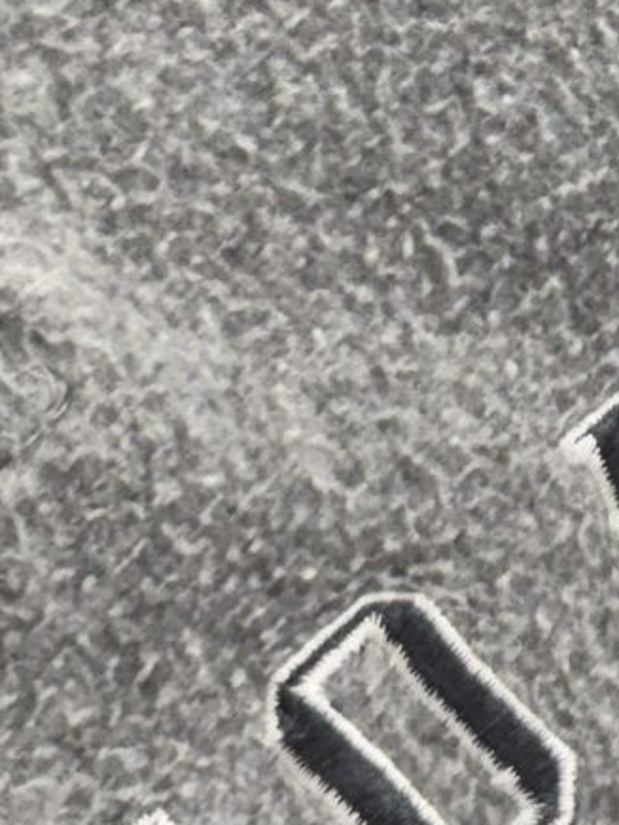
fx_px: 3362
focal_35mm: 141
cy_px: -585
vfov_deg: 12.9
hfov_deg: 9.6
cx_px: 1329
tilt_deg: -72.5
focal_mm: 6.76
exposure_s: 1/120
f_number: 1.78
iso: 200
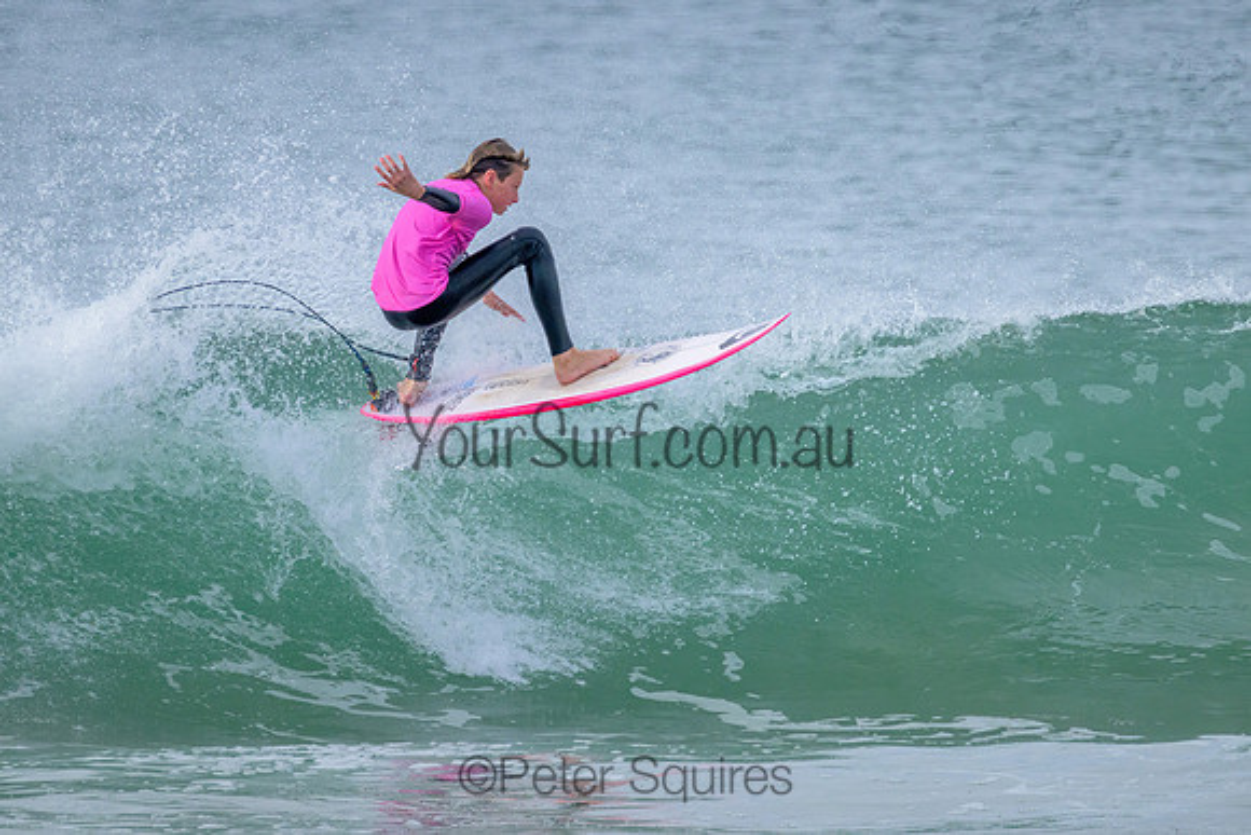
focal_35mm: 999
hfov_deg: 2.1
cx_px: 678
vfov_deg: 1.4
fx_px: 34725
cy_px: 417
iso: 1800
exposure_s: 1/1600
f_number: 11
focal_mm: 800
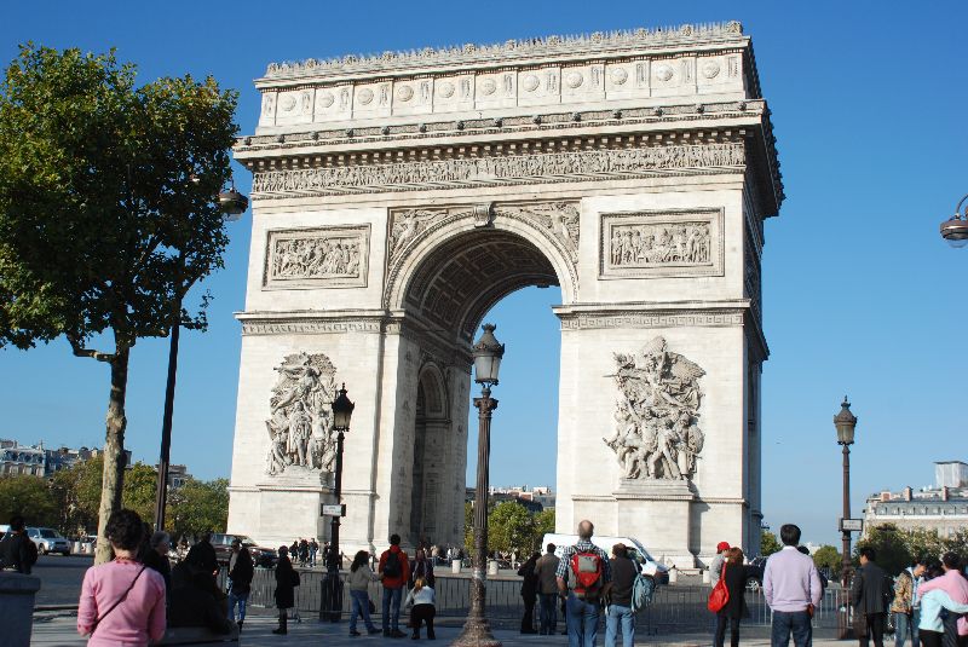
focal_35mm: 42
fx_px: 1130
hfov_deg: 46.4
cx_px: 484
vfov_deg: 32.0
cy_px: 324
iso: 100
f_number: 9
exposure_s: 1/250
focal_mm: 28
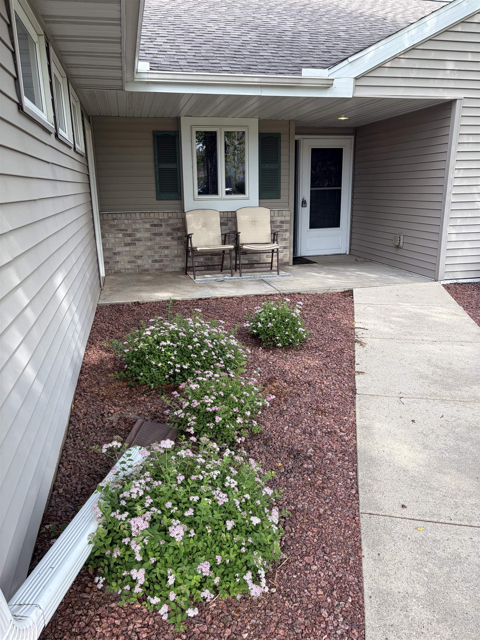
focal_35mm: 26
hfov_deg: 53.1
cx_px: 240
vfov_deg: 67.3
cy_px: 320
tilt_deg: -14.9
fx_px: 481
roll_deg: +0.9
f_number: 1.6
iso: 50
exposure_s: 1/414
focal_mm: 5.96
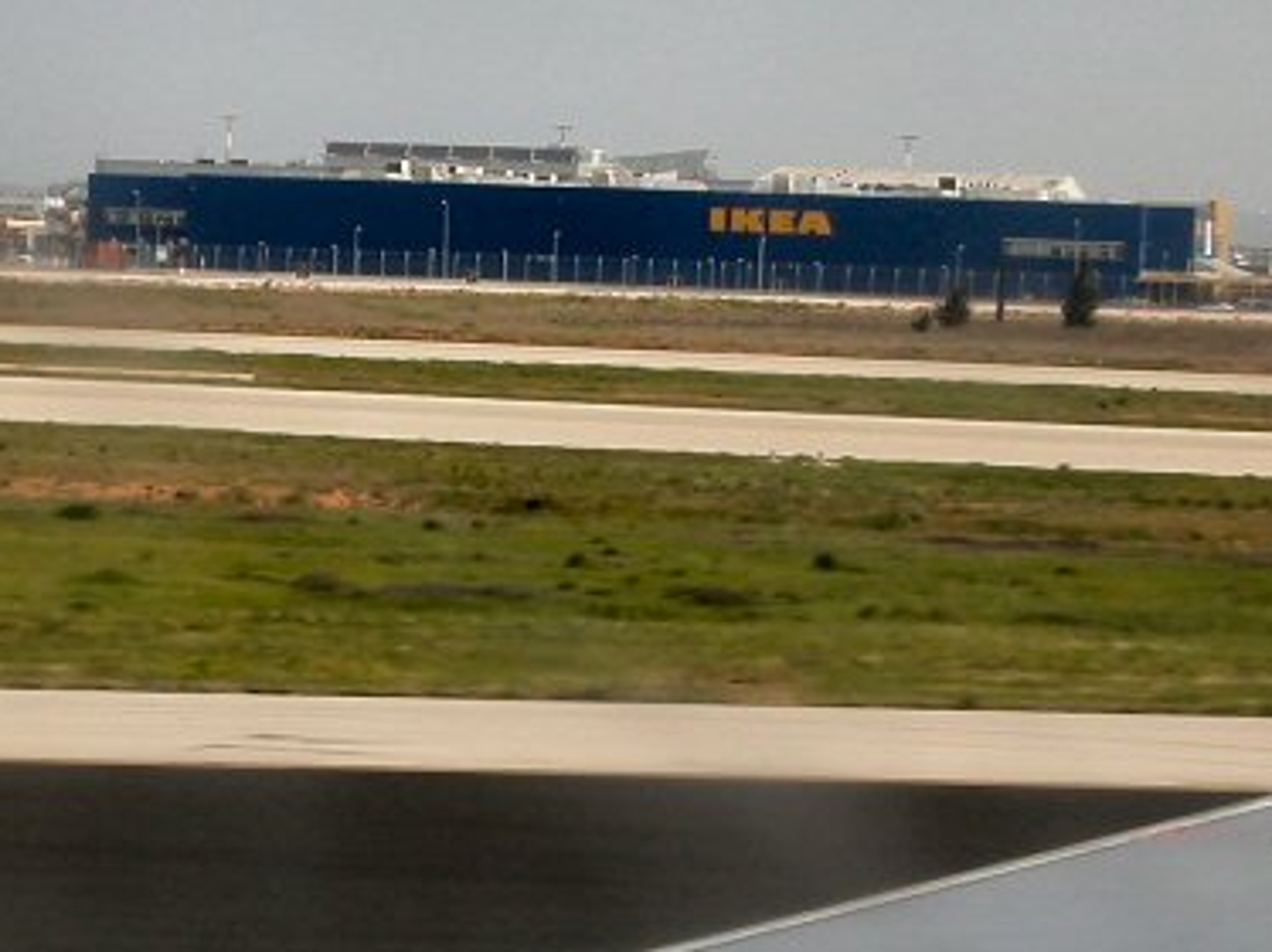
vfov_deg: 11.8
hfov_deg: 15.7
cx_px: 313
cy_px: 595
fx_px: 4590
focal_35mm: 125
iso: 100
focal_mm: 11.1
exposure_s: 1/439
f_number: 3.8
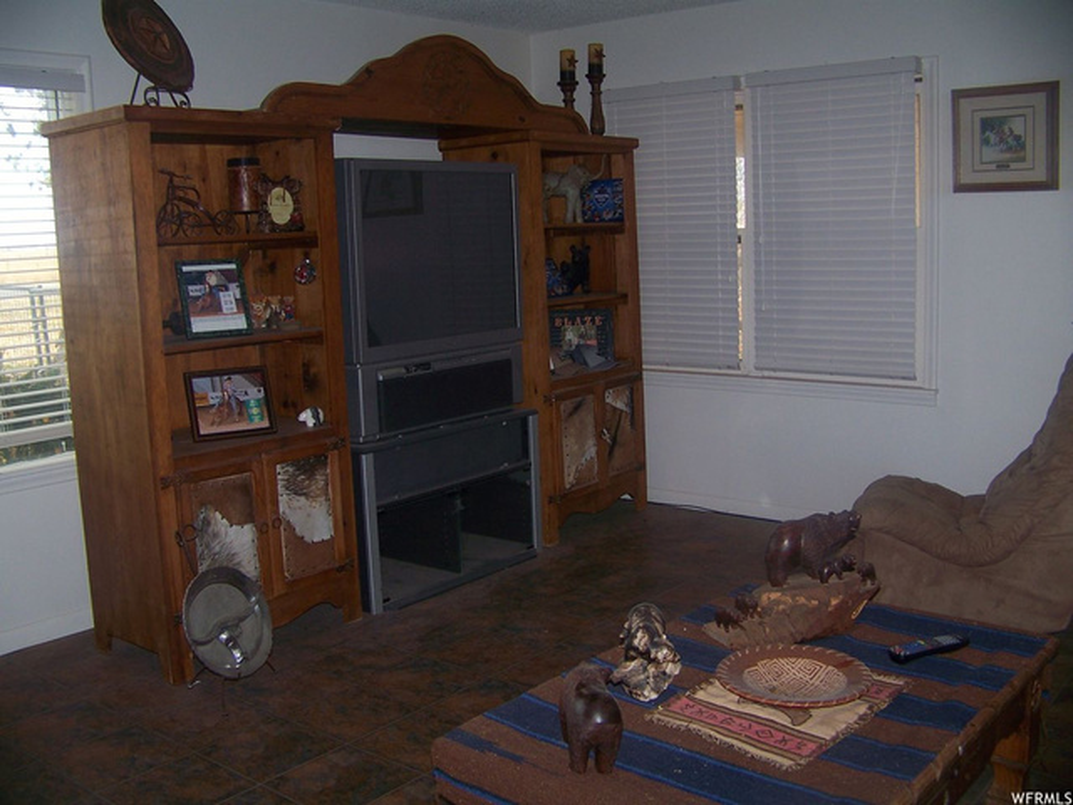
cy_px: 402
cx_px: 536
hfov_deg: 51.4
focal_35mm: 36
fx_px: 1116
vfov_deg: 39.7
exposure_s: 1/125
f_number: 2.8
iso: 64
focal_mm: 5.85
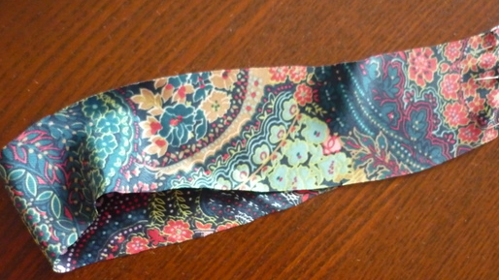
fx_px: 556
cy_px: 144
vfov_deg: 28.3
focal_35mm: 42
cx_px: 268
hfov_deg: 48.3
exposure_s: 1/30
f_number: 2.8
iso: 800
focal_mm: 5.5
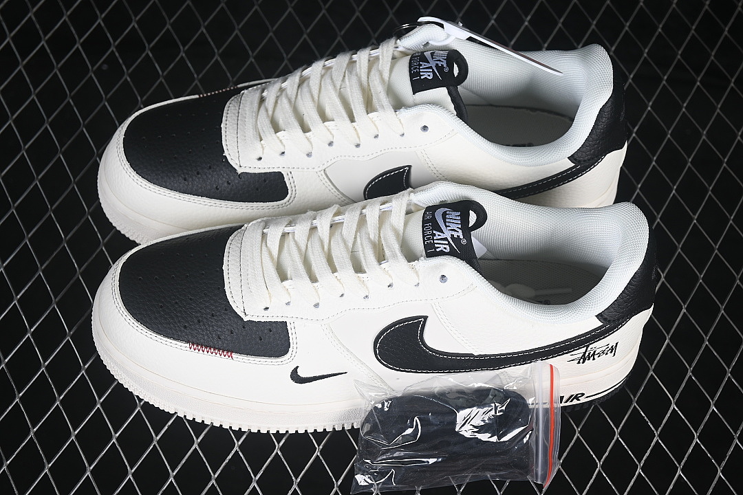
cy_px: 248
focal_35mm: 75
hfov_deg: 27.0
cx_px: 372
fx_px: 1548
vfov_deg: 18.2
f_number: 7.1
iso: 160
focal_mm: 50
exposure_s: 1/80
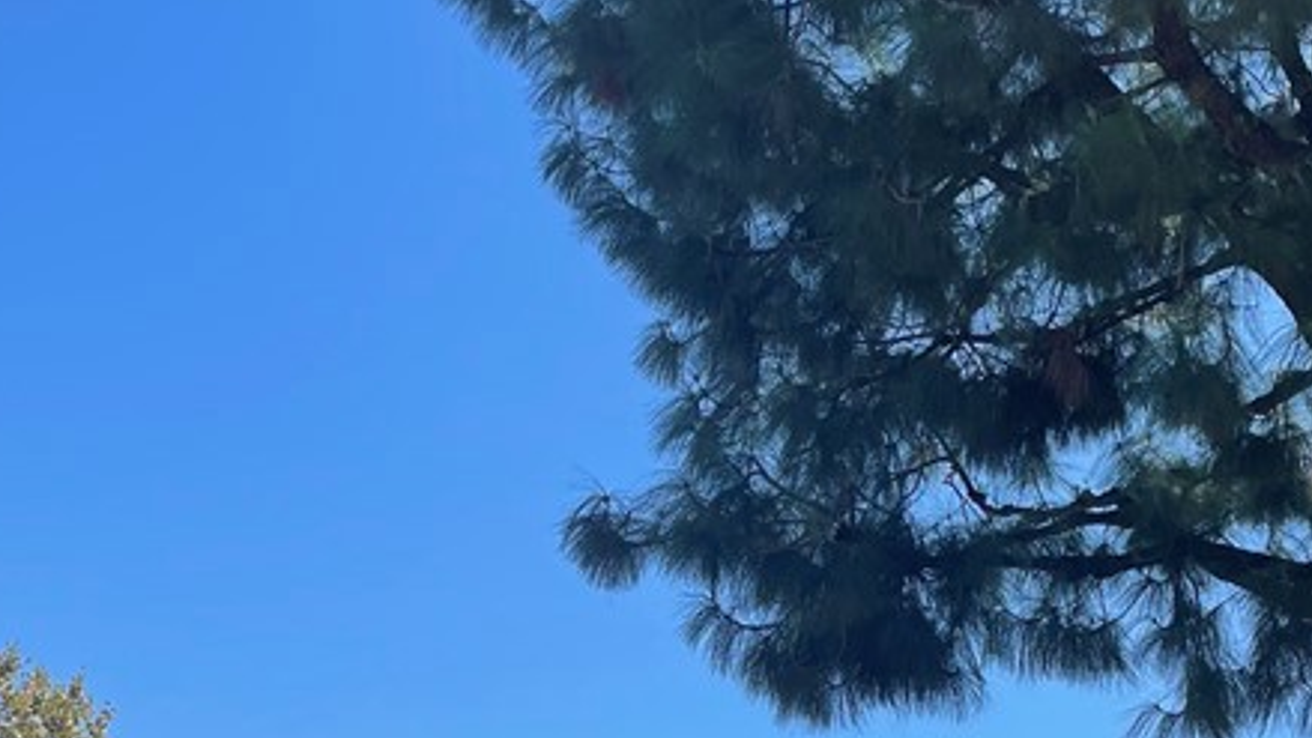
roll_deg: +0.6
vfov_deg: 17.9
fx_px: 2296
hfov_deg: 31.6
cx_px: 433
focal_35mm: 66
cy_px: 714
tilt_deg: +13.8
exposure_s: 1/2398
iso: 32
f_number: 1.6
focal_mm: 4.2
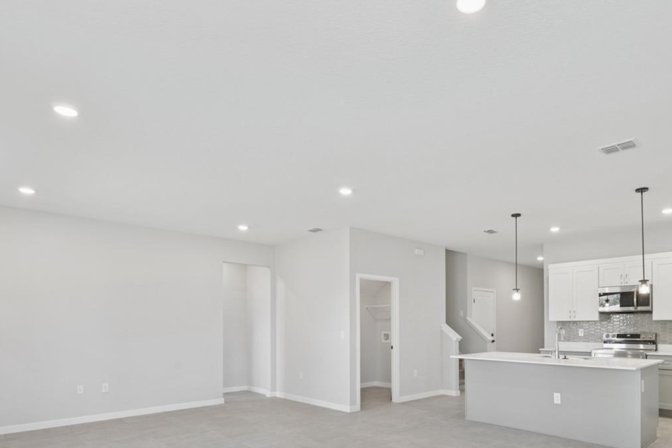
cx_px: 397
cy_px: 319
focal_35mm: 22
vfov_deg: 55.2
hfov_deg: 77.9
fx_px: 411
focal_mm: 14
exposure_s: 1/8
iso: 100
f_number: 9
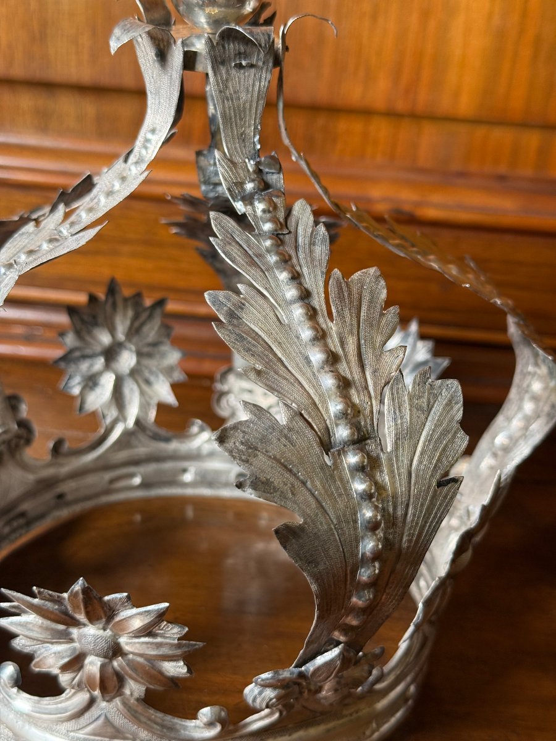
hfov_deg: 30.3
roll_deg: -4.1
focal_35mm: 48
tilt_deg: -23.6
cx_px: 278
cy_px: 370
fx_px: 1028
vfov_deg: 39.7
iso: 100
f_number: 1.78
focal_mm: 6.76
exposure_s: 1/74
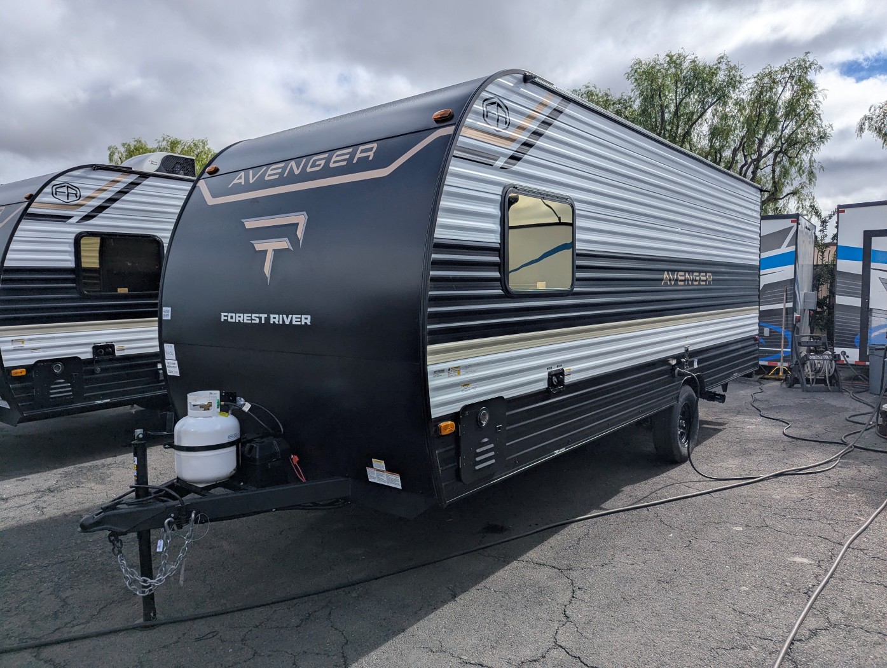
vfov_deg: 56.9
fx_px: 616
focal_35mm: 24
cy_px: 334
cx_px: 444
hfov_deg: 71.5
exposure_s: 1/4184
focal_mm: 6.81
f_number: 1.85
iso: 45
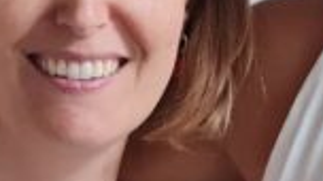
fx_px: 1634
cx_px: 117
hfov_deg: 11.3
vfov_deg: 6.3
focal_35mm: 191
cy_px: 162
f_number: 1.8
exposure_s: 1/50
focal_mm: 5.4
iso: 200
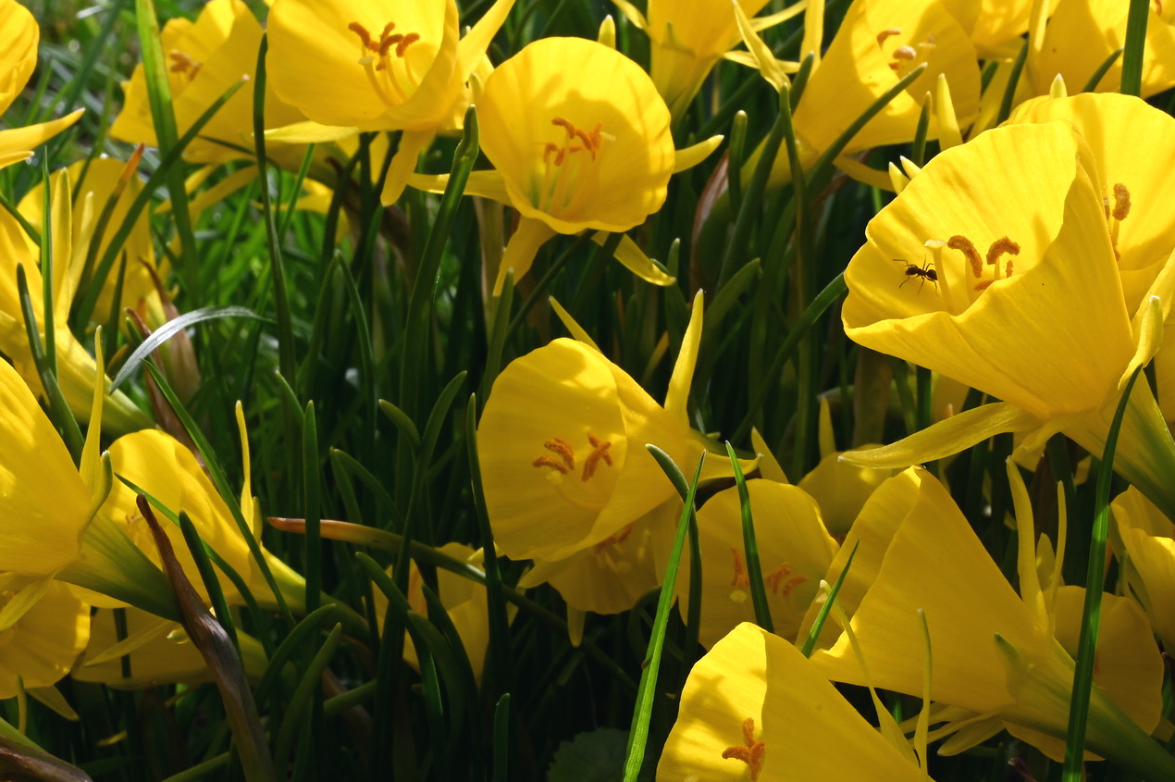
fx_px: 2120
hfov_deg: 30.8
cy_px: 356
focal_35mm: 65
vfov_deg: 20.9
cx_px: 431
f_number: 22
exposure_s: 1/60
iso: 280
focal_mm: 43
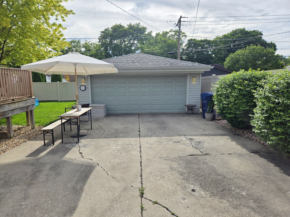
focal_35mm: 23
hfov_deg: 73.9
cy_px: 108
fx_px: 193
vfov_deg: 58.9
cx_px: 145
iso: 32
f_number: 1.8
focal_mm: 5.4
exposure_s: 1/2921
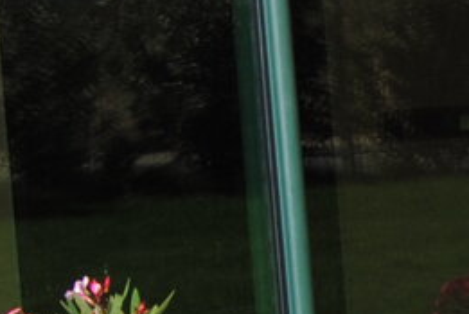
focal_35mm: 259
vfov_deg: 5.3
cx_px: 1130
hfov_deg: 7.4
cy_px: 507
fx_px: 3380
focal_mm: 22
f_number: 10
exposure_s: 1/200
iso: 100
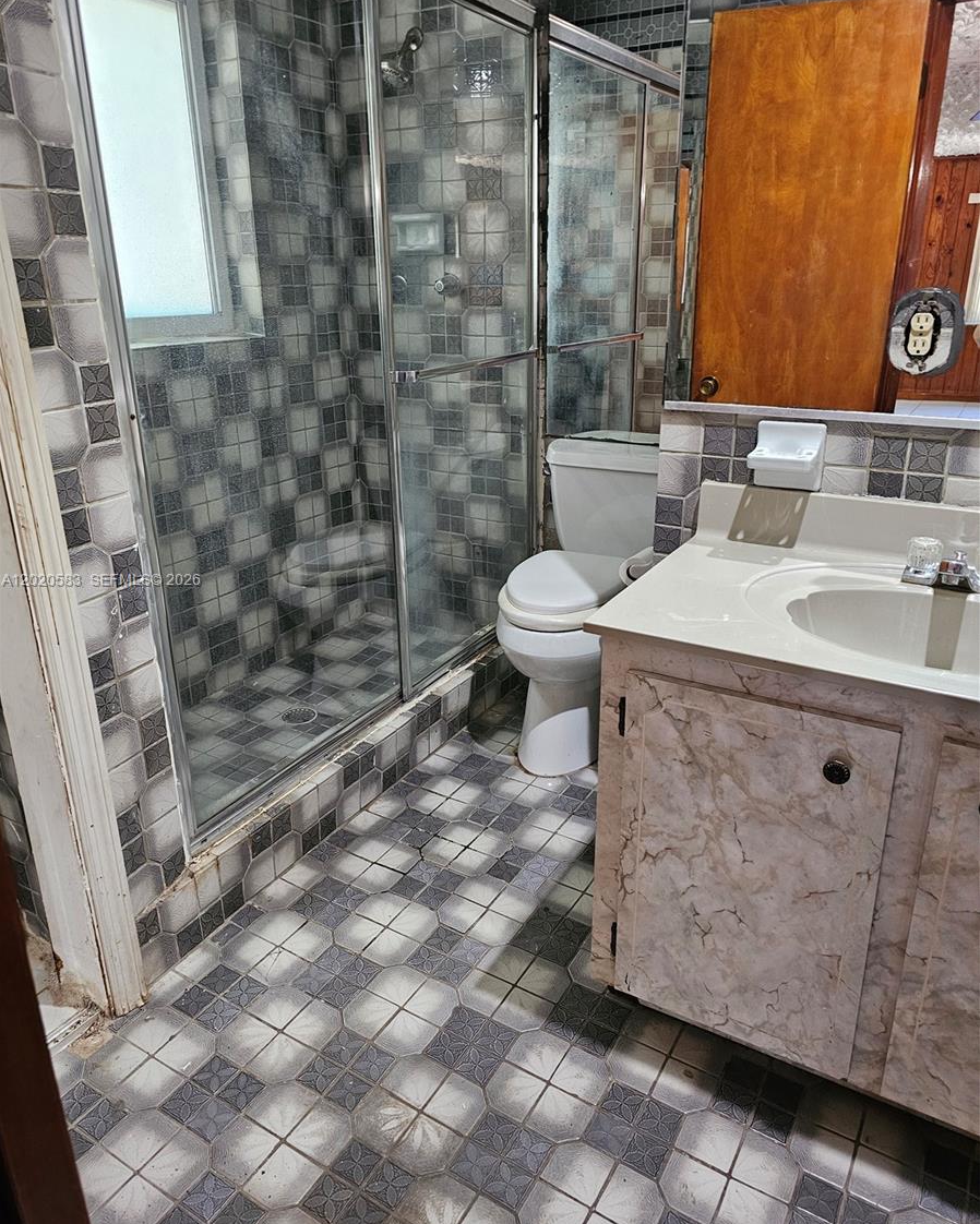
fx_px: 870
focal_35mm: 24
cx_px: 490
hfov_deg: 58.8
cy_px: 581
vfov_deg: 70.2
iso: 640
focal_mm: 6.3
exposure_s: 1/40
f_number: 1.7
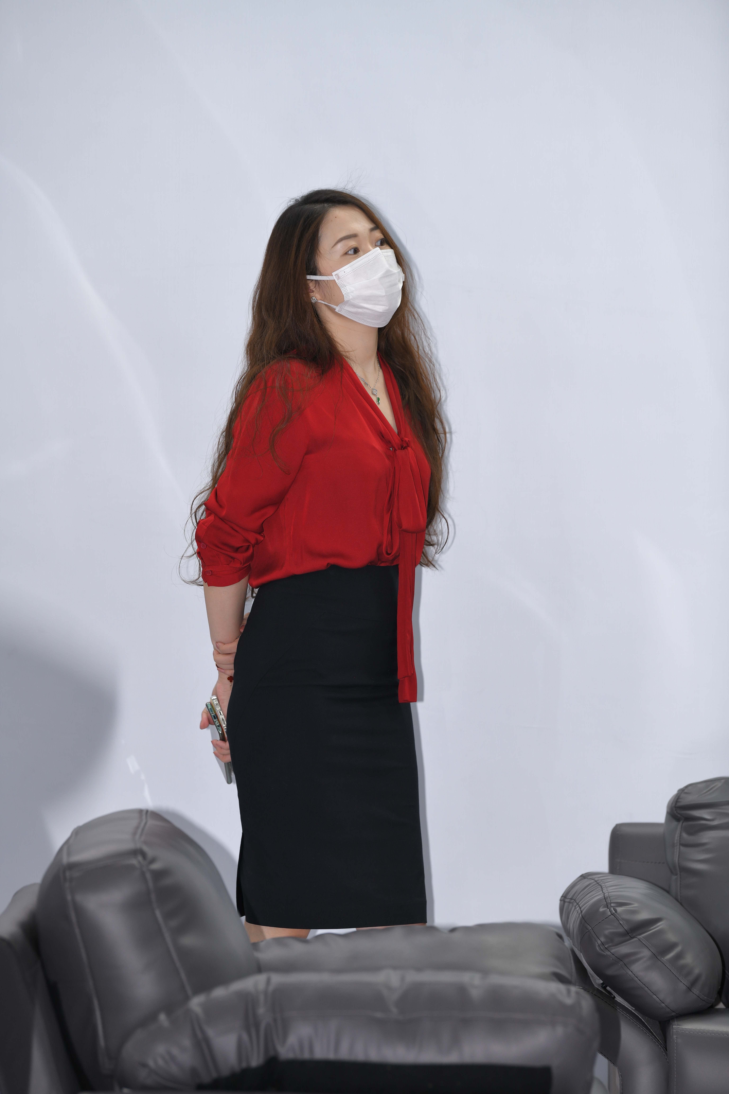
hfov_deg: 8.1
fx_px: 5163
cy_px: 547
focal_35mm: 170
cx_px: 364
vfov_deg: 12.1
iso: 400
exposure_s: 1/160
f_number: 4
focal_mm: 170
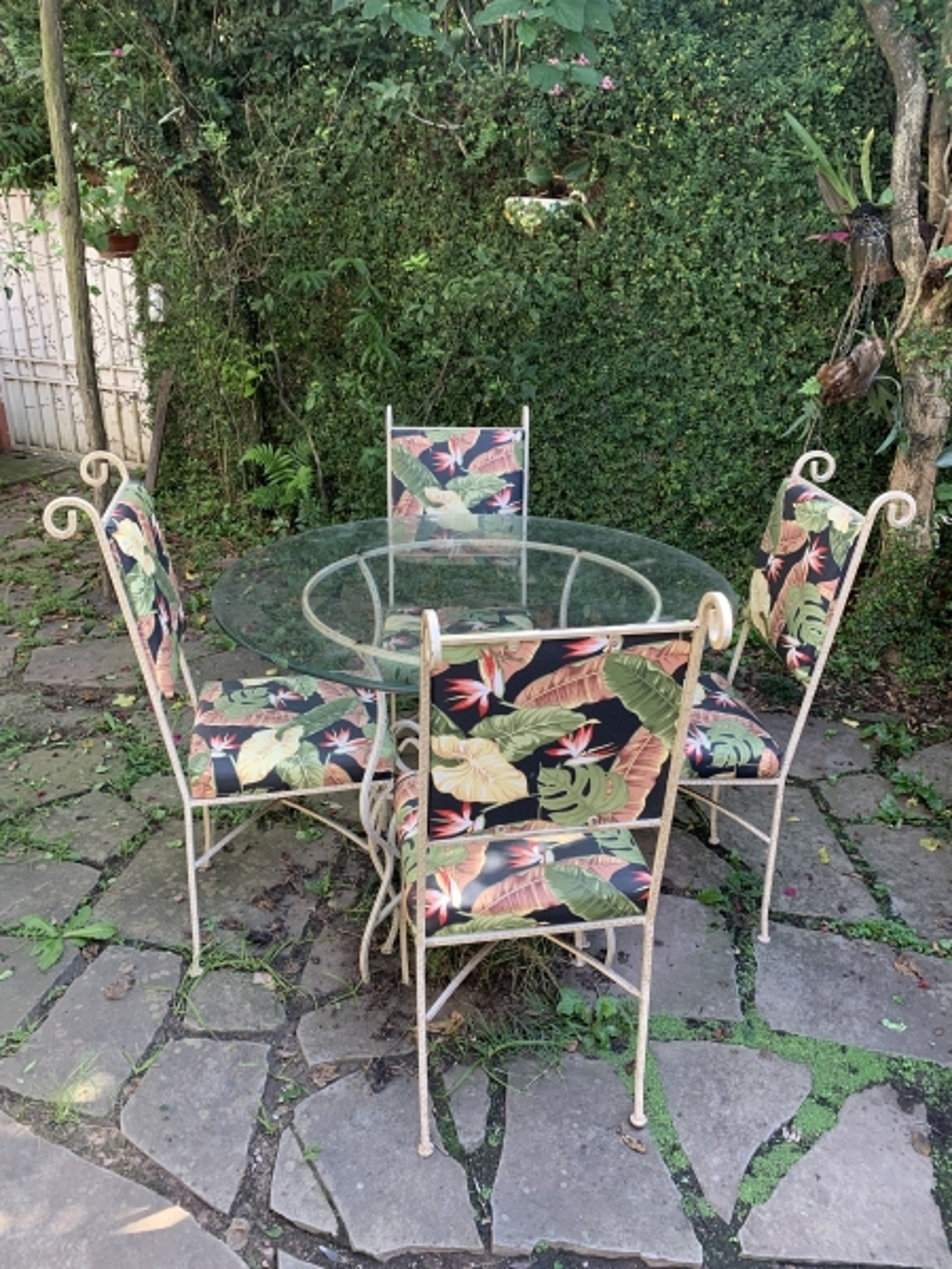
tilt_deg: -21.5
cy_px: 634
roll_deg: -0.5
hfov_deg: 53.1
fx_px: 953
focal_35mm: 26
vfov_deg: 67.3
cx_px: 476
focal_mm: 4.25
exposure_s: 1/66
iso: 100
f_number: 1.8
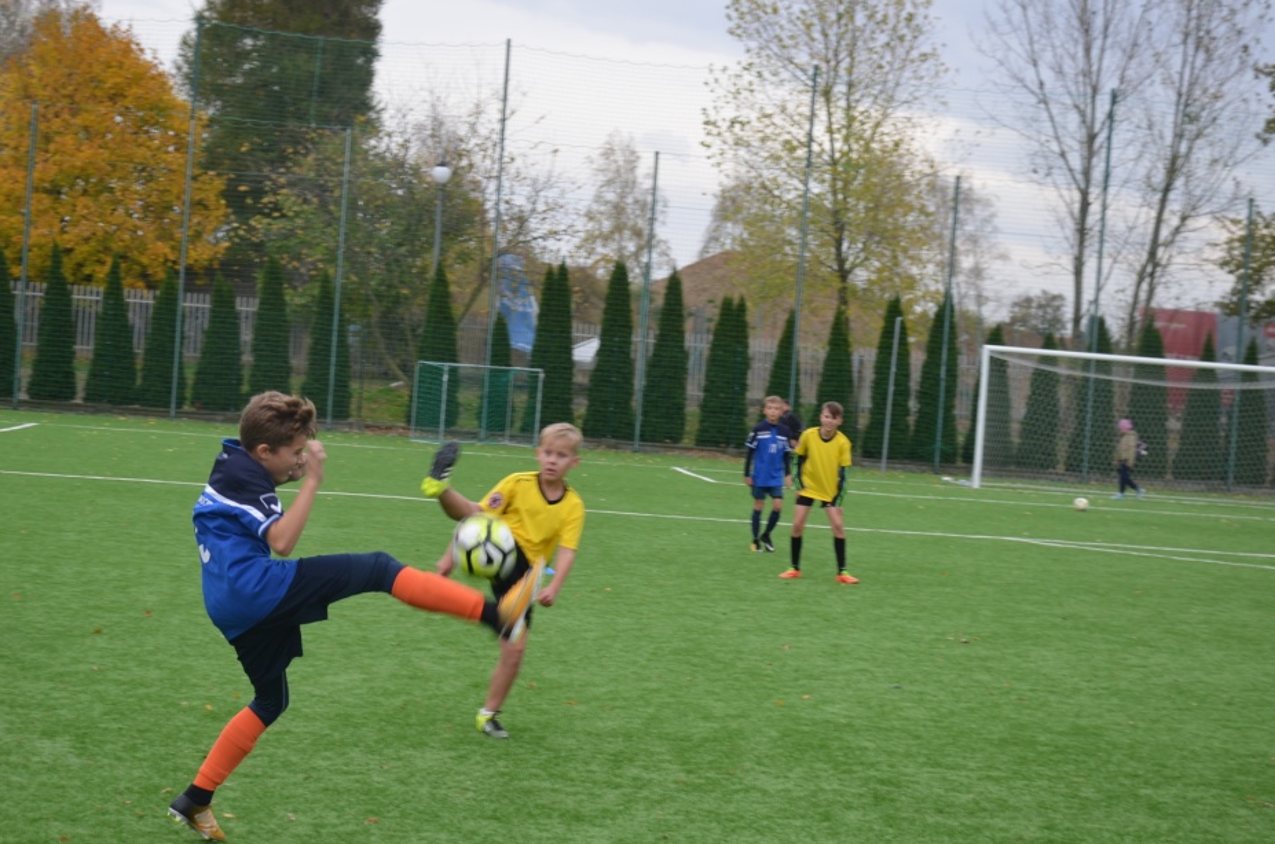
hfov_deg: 27.2
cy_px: 429
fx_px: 2635
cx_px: 575
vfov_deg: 18.2
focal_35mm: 75
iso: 200
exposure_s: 1/125
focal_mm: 45
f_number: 5.6
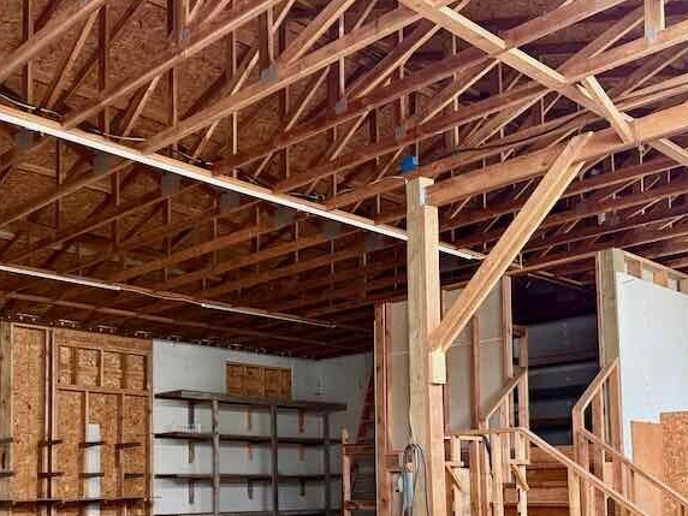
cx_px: 278
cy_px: 425
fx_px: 855
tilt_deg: +4.8
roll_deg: +0.9
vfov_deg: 32.5
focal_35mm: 43
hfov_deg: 43.6
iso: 400
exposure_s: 1/60
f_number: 1.78
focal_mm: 6.76
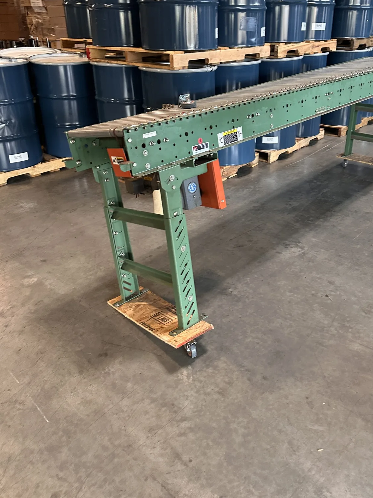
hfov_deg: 48.0
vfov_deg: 61.1
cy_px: 197
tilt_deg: -23.2
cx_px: 221
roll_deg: -1.7
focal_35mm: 29
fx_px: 417
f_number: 1.78
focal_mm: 6.86
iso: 400
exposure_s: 1/60
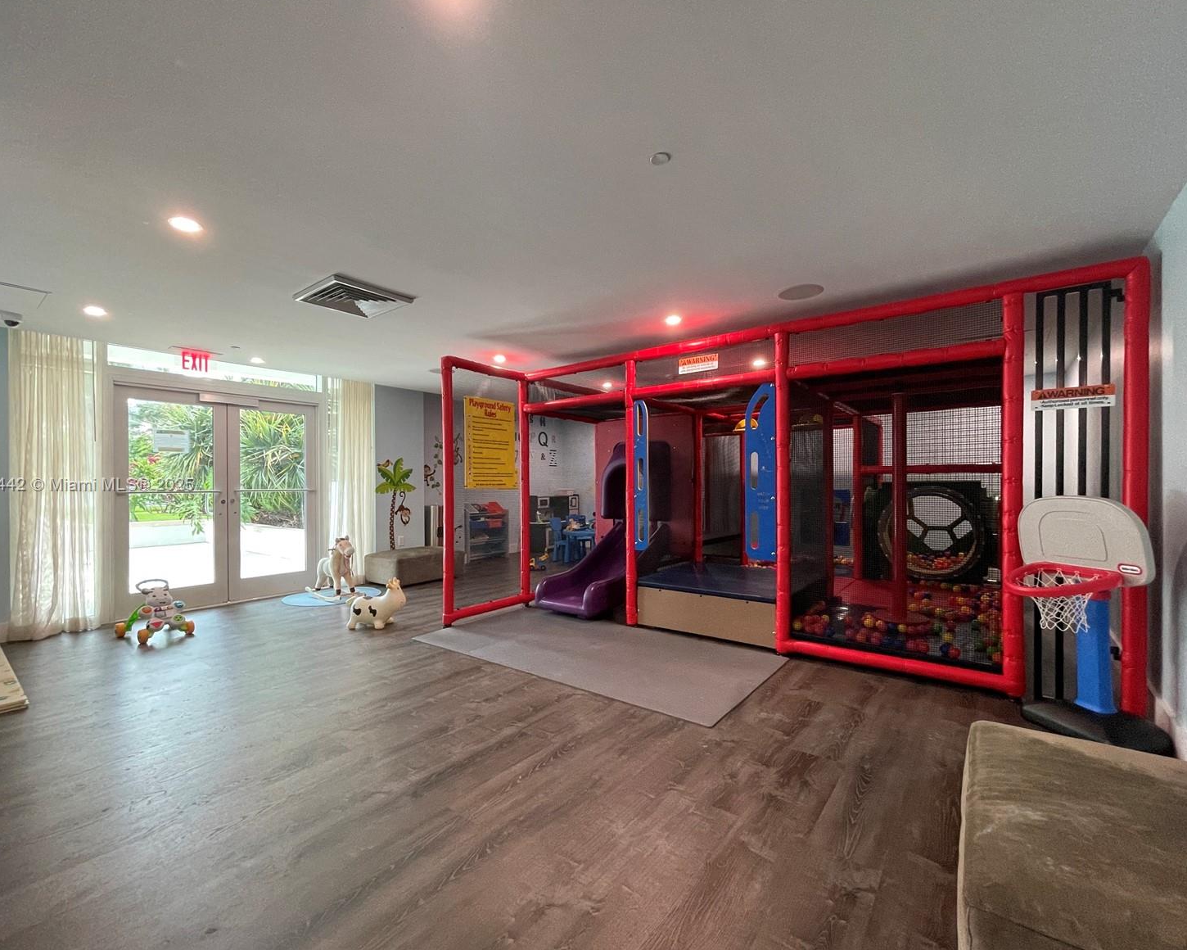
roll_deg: +0.3
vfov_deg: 88.0
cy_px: 486
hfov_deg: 100.7
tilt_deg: -0.9
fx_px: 492
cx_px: 587
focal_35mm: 14
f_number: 2.4
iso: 400
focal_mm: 1.54
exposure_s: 1/60
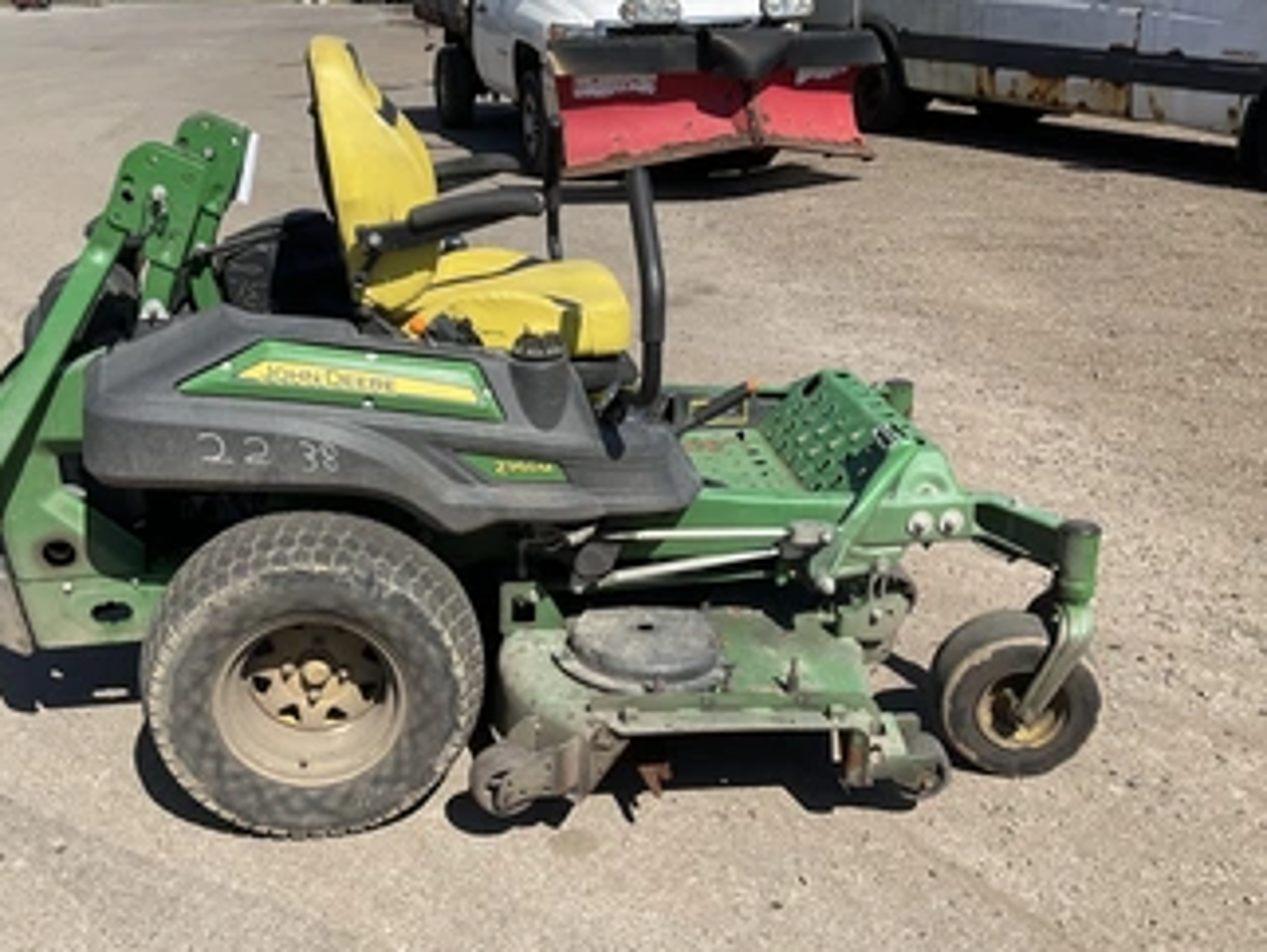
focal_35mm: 36
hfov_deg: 51.2
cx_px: 551
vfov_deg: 39.7
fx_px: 1319
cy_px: 464
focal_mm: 3
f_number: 1.8
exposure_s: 1/1984
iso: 25
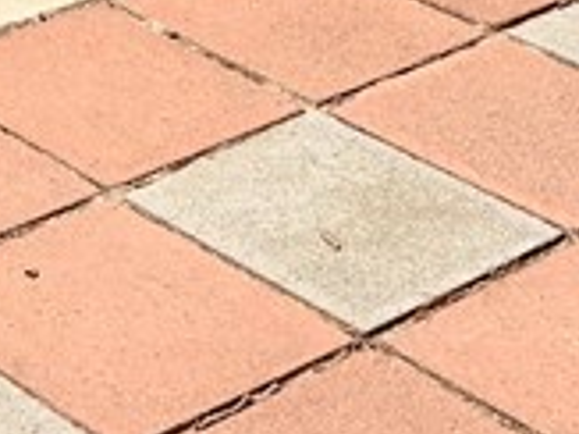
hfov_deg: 12.2
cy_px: -843
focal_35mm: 151
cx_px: -384
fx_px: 2524
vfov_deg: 8.4
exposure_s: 1/6711
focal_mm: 6.76
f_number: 1.78
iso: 80
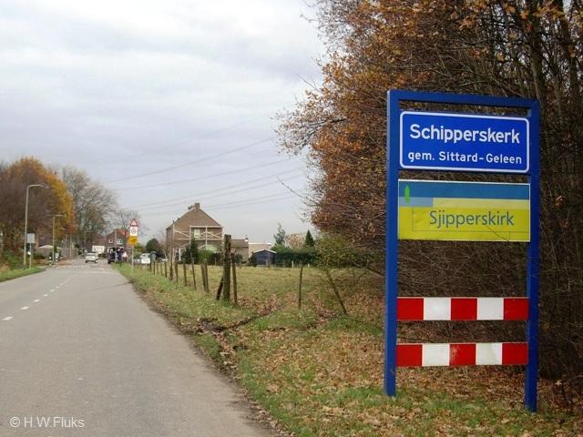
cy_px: 218
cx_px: 292
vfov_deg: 37.7
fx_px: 640
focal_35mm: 38
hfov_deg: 49.0
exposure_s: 1/200
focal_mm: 7.9
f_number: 2.8
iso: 64
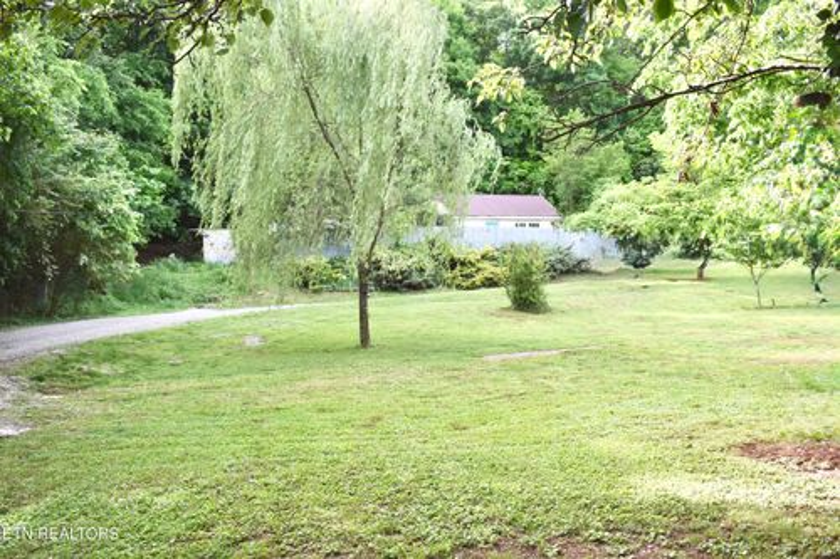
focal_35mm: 34
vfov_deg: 38.3
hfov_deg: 55.1
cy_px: 280
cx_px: 420
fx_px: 805
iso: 360
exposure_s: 1/250
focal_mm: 23
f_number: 5.6
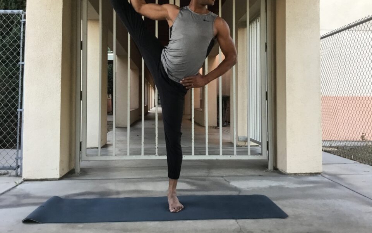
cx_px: 177
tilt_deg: +1.4
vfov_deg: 36.1
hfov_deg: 55.3
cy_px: 86
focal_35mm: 35
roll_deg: +0.0
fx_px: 355
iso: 50
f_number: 2.4
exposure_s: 1/30
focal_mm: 3.3
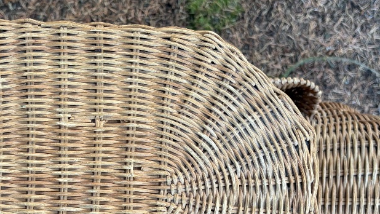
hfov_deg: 37.7
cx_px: 159
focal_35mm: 55
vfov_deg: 21.6
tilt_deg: -82.6
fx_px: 554
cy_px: 174
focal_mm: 5.96
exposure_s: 1/120
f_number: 1.6
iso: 125
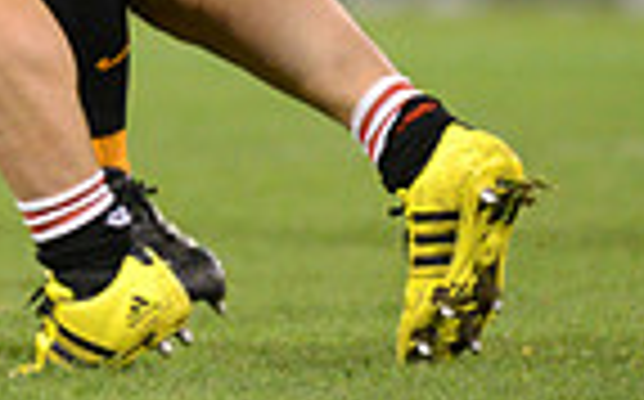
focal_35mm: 1738
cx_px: -405
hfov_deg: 1.2
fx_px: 30468
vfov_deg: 0.8
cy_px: -407
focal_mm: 420
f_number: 4
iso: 4500
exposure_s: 1/500
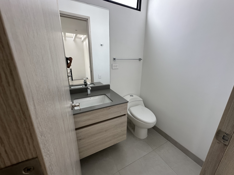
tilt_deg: -16.6
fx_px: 95
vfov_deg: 85.7
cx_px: 117
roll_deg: -0.6
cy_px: 88
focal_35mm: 14
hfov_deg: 102.1
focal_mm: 2.22
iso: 80
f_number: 2.2
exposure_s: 1/99
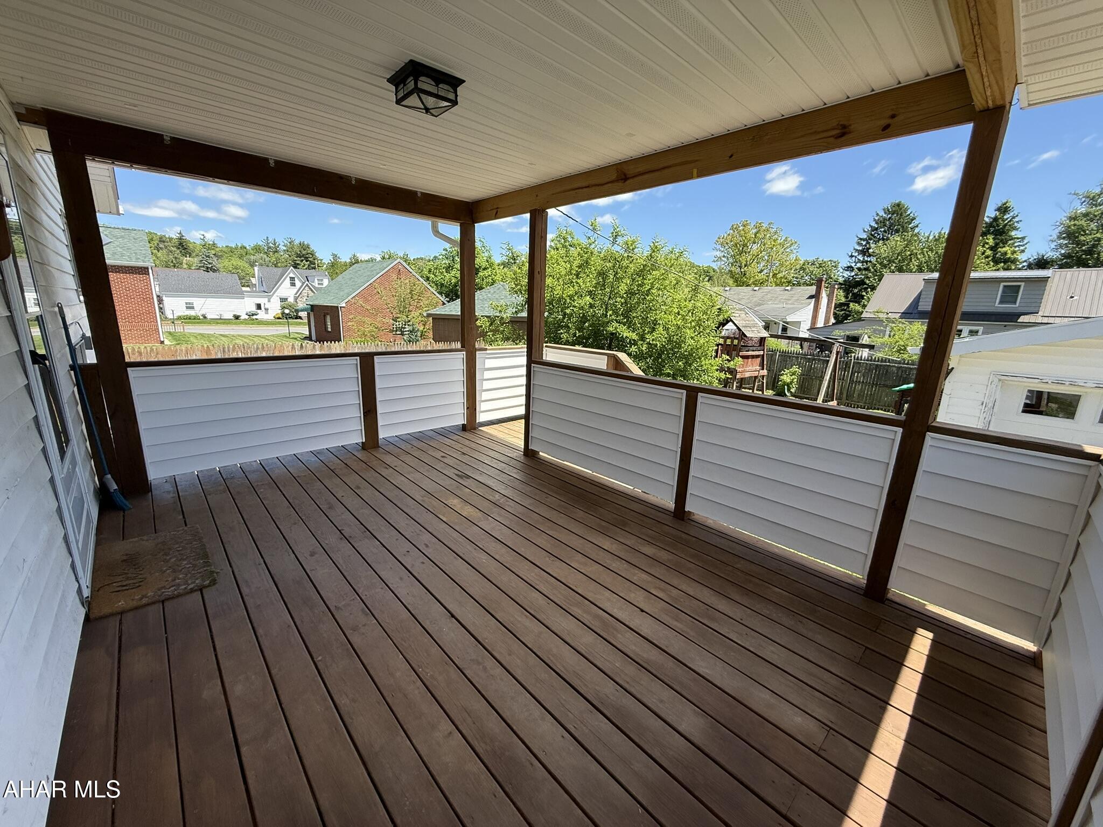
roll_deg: -1.9
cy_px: 414
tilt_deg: -11.4
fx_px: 446
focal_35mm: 14
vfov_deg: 85.7
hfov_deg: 102.1
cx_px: 552
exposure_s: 1/864
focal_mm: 2.22
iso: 64
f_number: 2.2
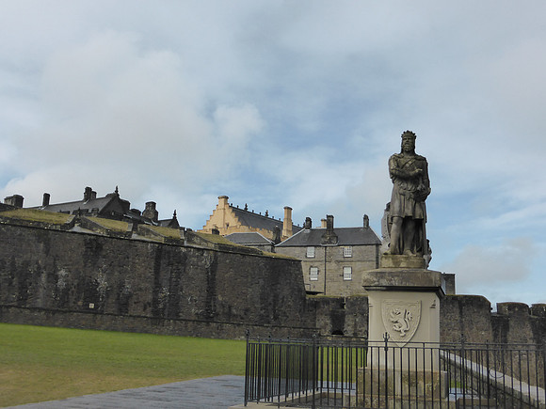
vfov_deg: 36.0
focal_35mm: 40
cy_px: 204
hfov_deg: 46.8
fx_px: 631
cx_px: 273
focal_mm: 6.9
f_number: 3.9
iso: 200
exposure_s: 1/1600
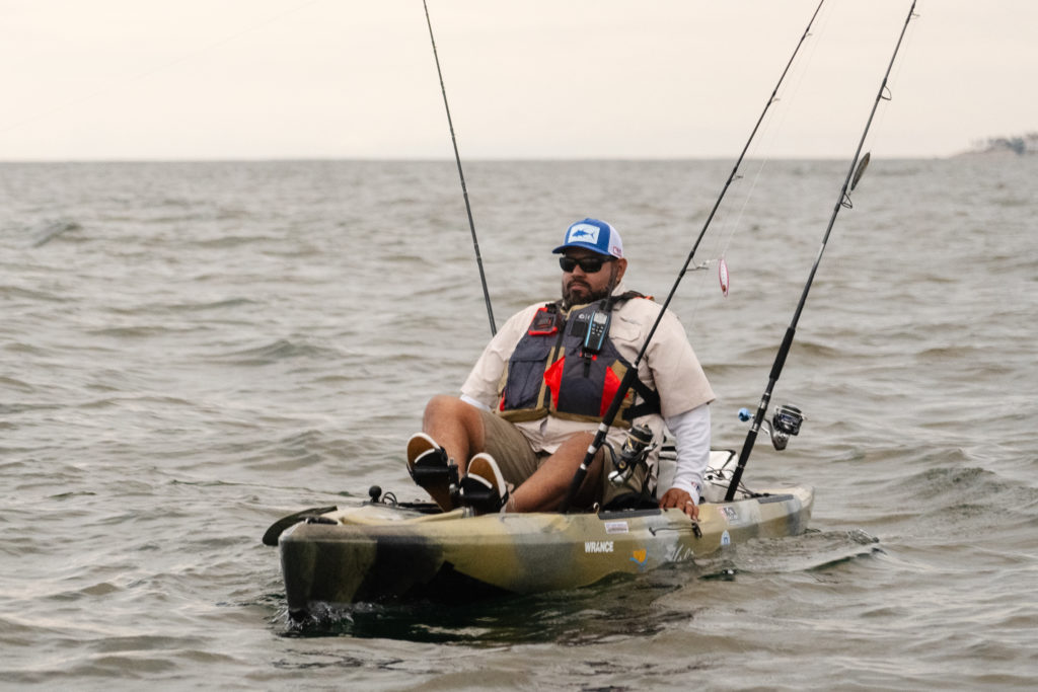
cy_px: 346
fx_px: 4527
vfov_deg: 8.7
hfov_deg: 13.1
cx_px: 519
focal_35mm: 157
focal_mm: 105
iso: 3200
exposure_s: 1/160
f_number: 4
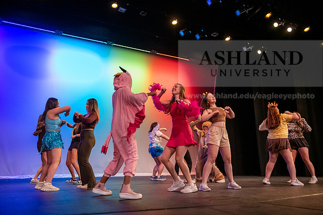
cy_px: 108
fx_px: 287
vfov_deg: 41.1
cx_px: 162
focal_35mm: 32
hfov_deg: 58.7
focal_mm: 32
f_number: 3.2
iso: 4000
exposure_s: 1/320
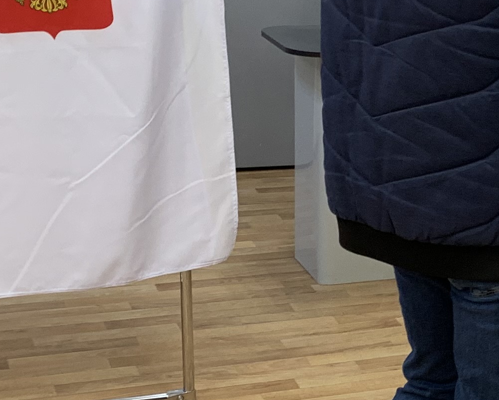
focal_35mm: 102
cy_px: 180
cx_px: 733
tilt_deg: -14.6
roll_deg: -3.9
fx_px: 1507
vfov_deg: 15.1
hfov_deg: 17.1
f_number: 1.8
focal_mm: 4.25
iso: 50
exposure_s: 1/50
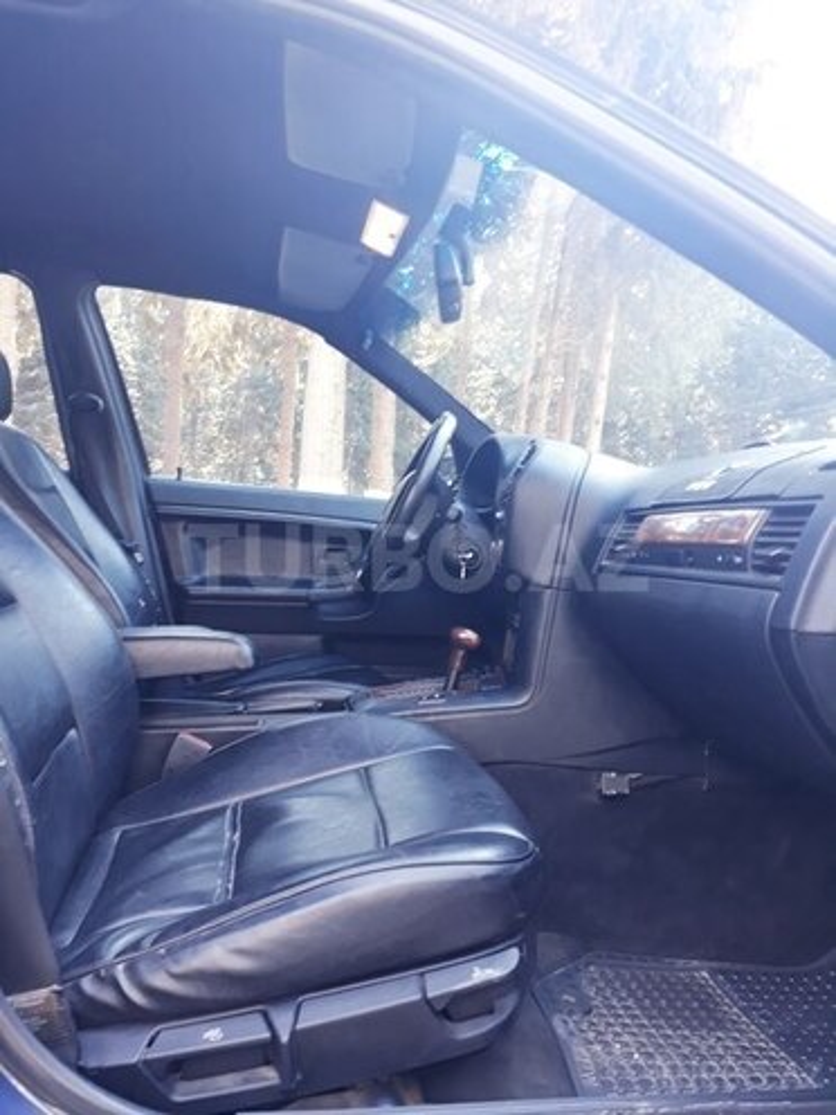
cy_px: 558
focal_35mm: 27
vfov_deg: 65.3
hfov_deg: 51.4
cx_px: 418
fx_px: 869
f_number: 1.9
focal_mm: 3.6
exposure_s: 1/33
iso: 50
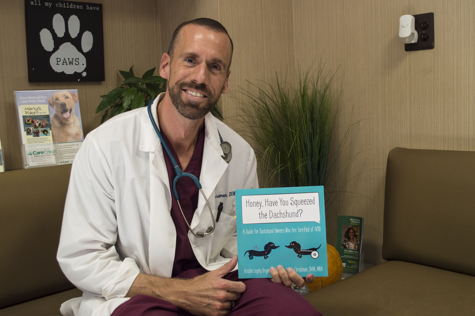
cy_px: 158
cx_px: 238
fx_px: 554
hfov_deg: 46.4
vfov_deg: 31.8
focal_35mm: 42
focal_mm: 28
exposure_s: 1/60
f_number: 4.5
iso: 400
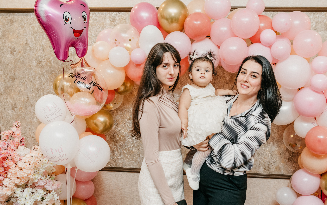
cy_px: 115
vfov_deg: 31.2
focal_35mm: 41
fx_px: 365
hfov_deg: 48.2
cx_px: 165
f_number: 4
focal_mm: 30
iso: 250
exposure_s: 1/160
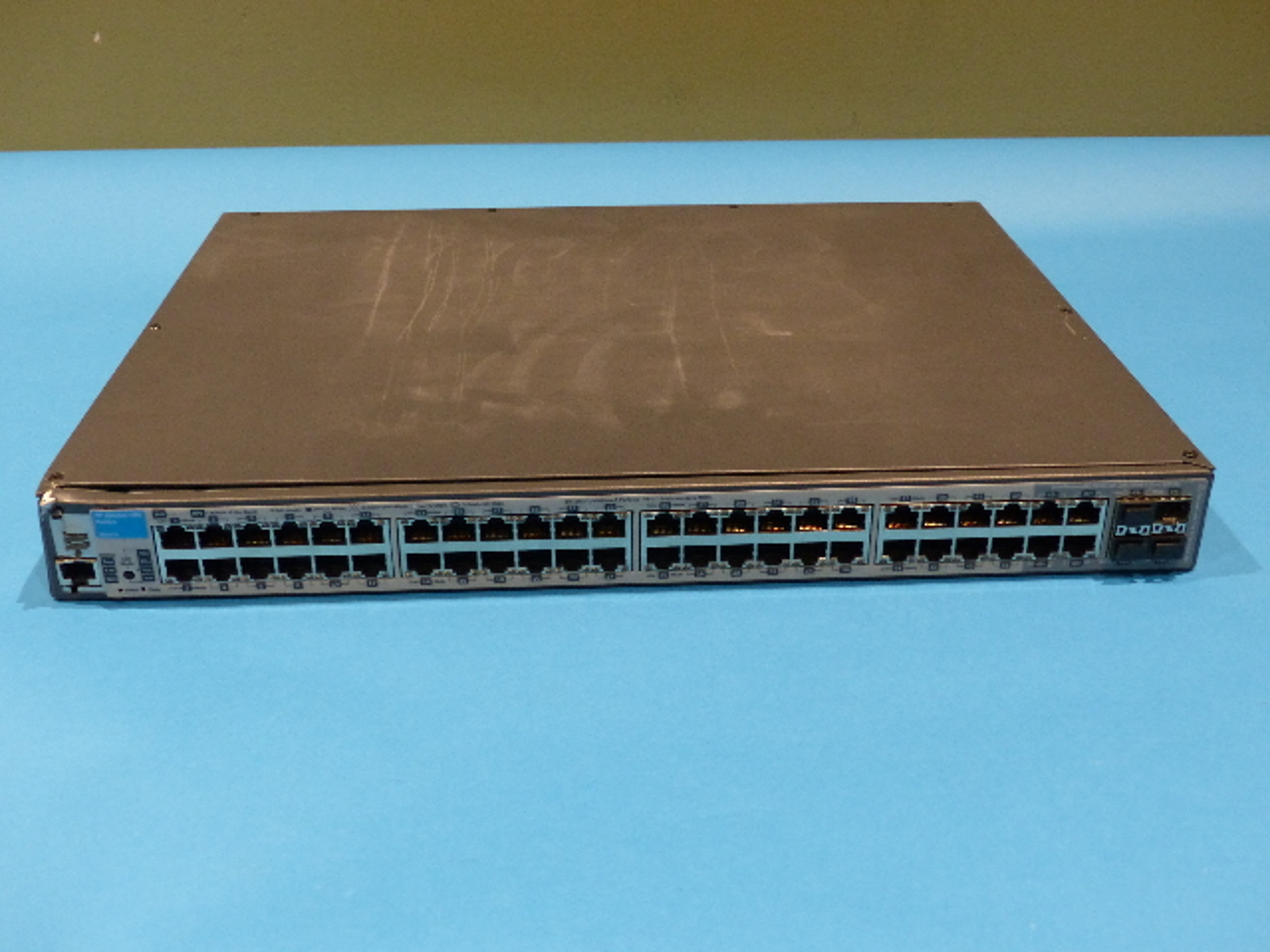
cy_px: 476
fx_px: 1468
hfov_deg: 46.8
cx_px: 635
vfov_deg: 36.0
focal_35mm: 40
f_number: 2.8
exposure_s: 1/40
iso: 400
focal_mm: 7.1
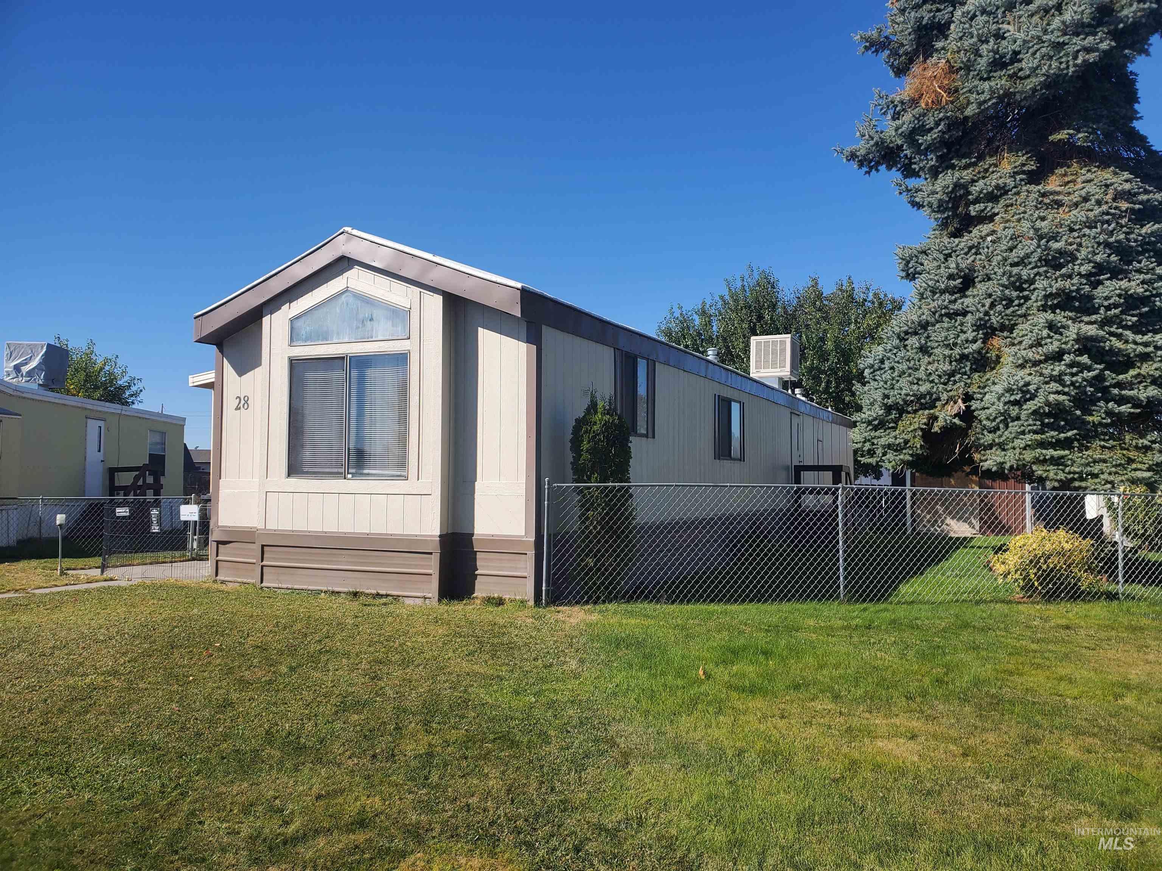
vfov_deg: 53.1
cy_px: 436
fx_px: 873
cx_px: 581
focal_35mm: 26
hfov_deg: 67.3
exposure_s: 1/1973
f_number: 2.4
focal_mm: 4.3
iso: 50
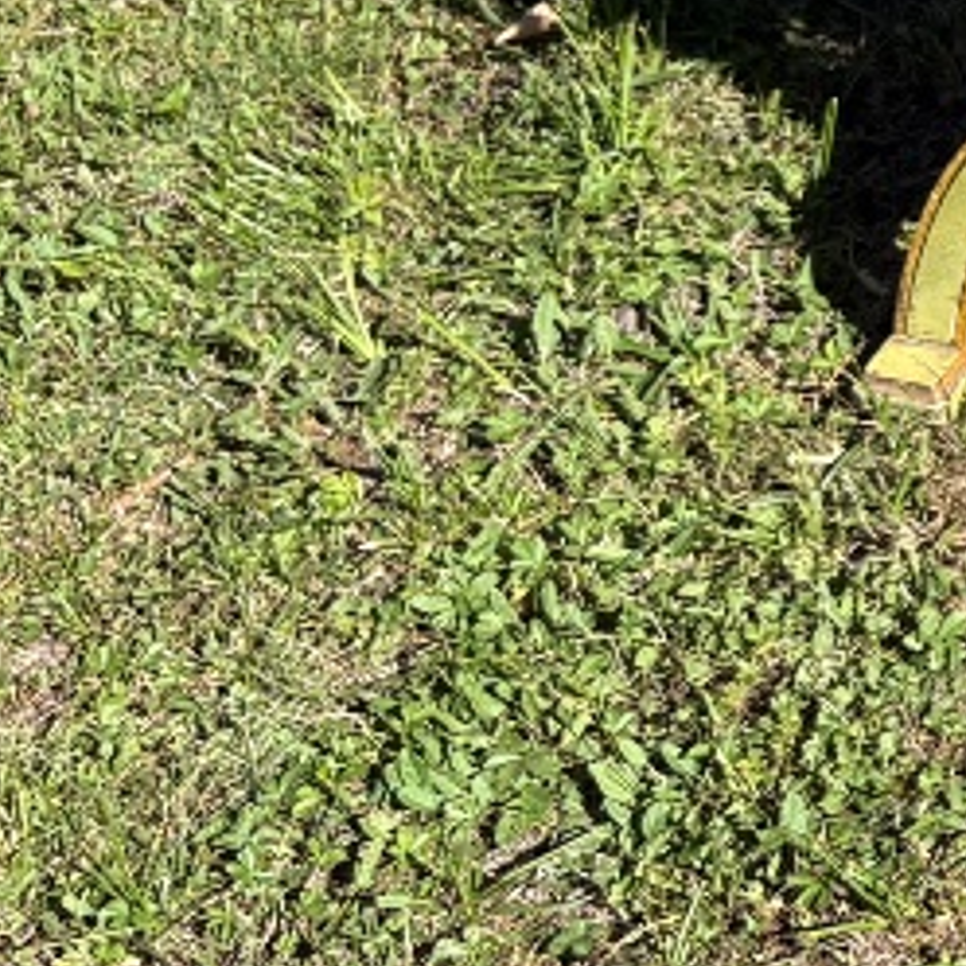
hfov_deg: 12.9
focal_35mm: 111
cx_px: 2150
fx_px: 3505
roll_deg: +0.0
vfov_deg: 15.4
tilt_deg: -33.5
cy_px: -27
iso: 50
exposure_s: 1/1626
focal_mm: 5.96
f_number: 1.6
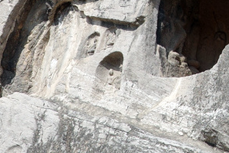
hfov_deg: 7.6
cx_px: 483
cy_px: -306
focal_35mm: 259
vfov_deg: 5.0
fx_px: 1647
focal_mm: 26
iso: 200
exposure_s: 1/500
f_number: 5.6
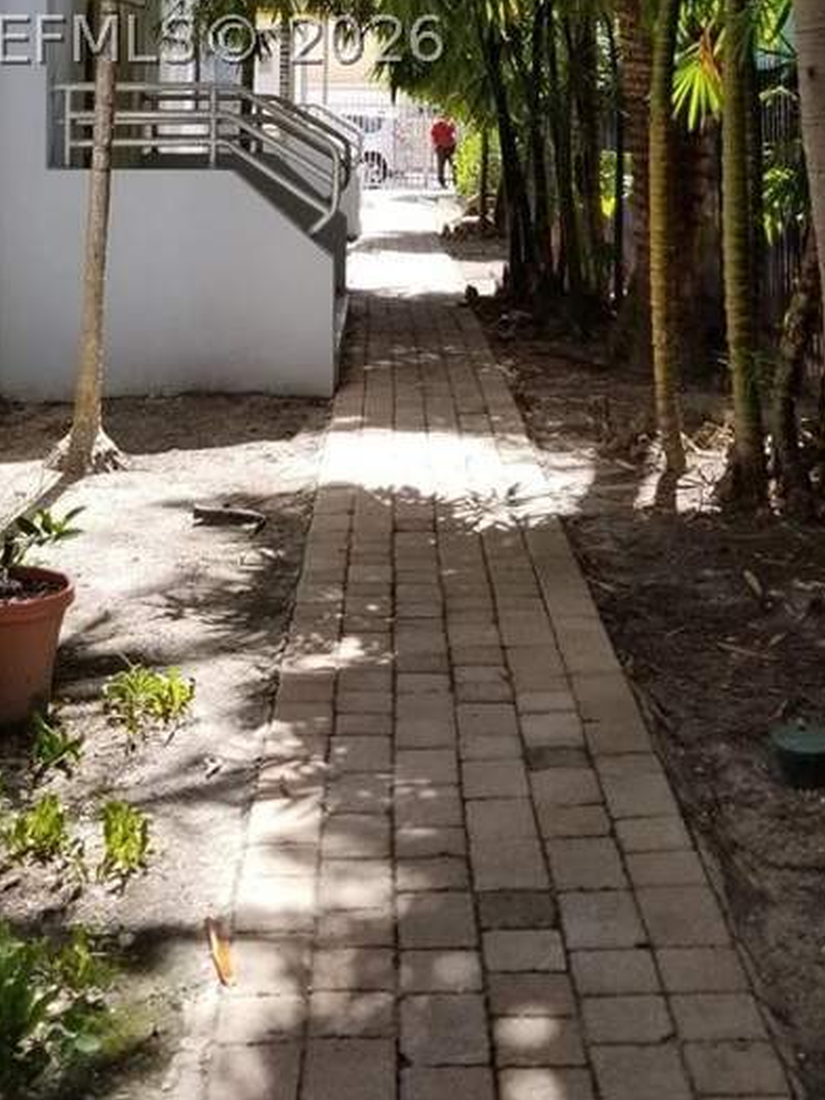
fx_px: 1685
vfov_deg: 33.5
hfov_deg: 27.5
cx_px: 364
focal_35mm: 53
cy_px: 38
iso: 50
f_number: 1.7
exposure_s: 1/678
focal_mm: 4.3
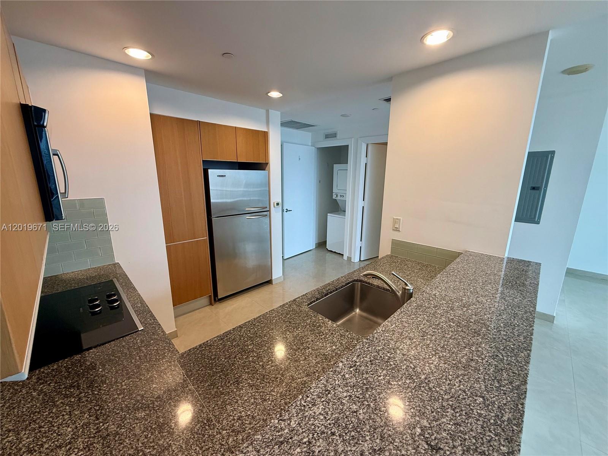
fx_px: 246
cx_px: 304
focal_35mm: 14
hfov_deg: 102.1
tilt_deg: -11.6
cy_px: 228
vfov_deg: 85.7
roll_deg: -0.5
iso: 160
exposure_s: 1/120
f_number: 2.2
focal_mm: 2.22
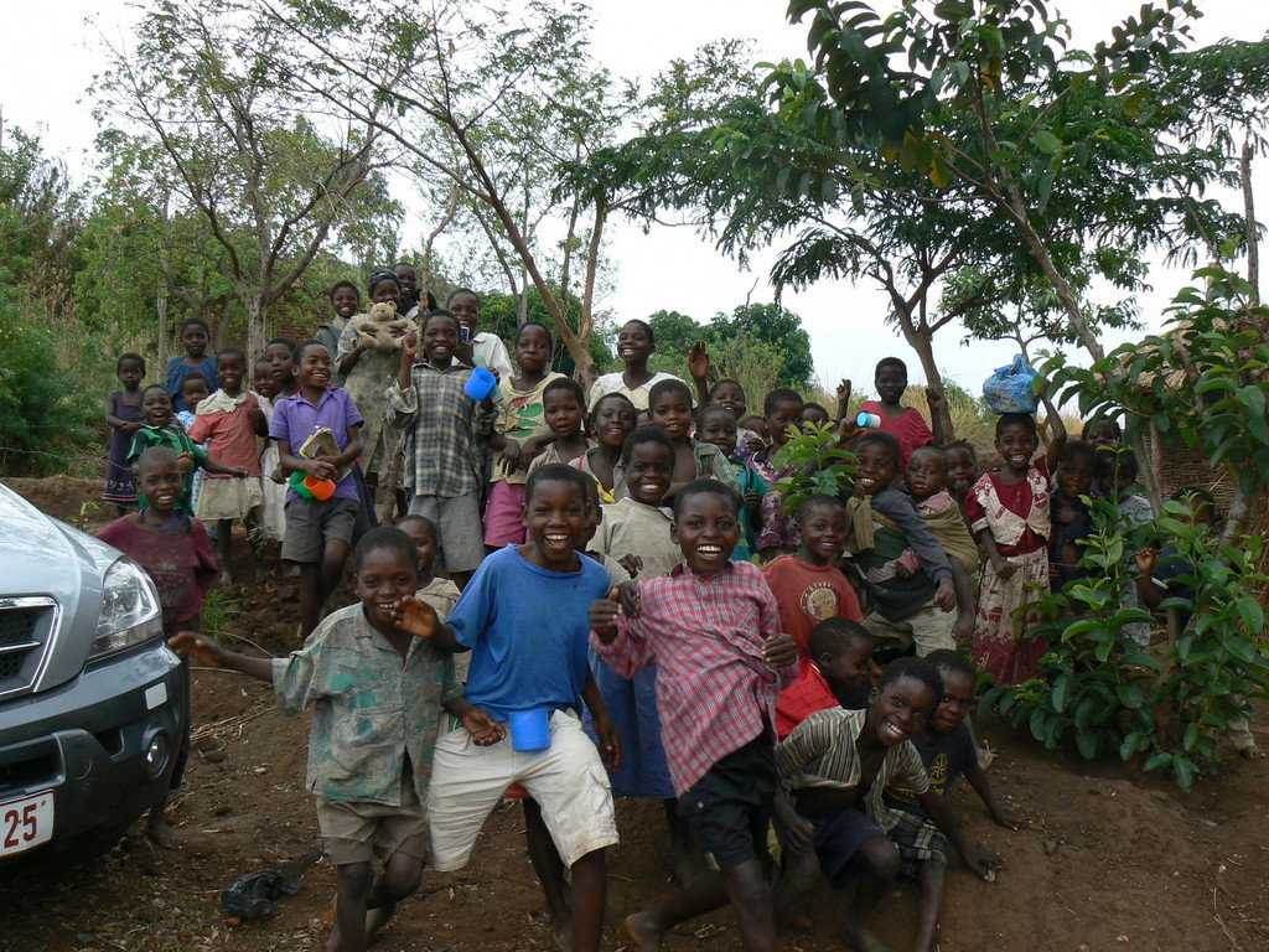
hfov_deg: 51.4
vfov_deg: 39.7
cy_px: 476
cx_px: 634
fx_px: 1320
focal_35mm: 36
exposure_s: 1/160
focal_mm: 6
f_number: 5.6
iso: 80
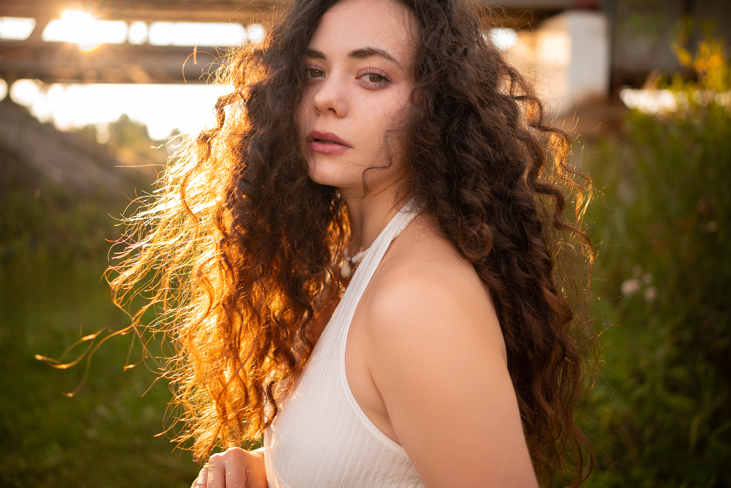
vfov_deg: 37.9
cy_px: 244
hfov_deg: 54.4
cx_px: 366
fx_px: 711
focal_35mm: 35
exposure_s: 1/400
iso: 100
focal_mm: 35
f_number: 2
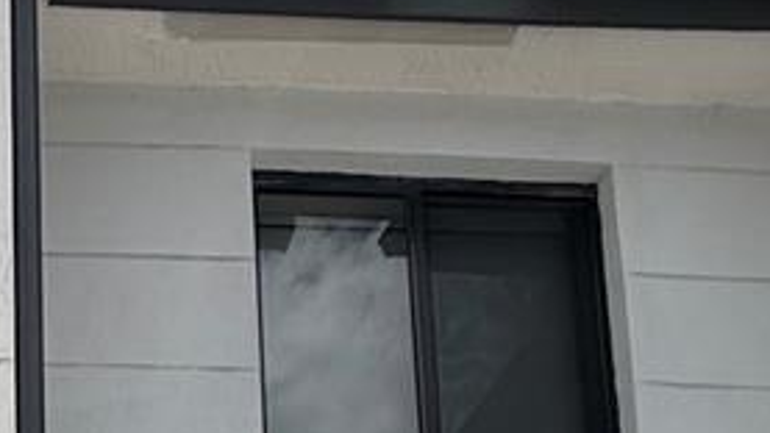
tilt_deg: +8.6
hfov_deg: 27.3
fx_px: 1348
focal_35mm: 66
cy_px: 1249
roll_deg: -1.0
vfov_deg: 11.6
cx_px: -197
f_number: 2.2
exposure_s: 1/3460
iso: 50
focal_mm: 2.22
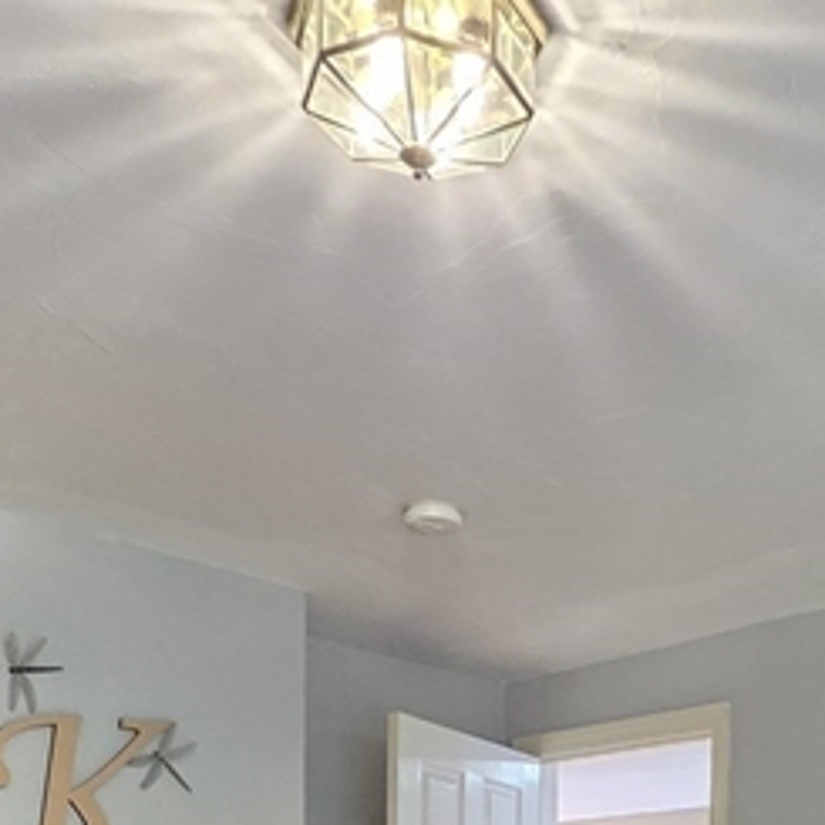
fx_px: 1294
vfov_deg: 27.7
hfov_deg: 34.6
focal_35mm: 48
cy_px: 1142
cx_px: 613
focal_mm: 2.2
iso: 1250
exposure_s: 1/60
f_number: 2.2
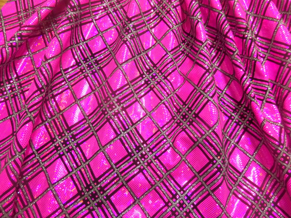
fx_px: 202
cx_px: 146
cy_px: 109
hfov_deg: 71.6
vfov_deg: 56.8
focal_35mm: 24
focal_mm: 4
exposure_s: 1/30
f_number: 3.2
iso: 640
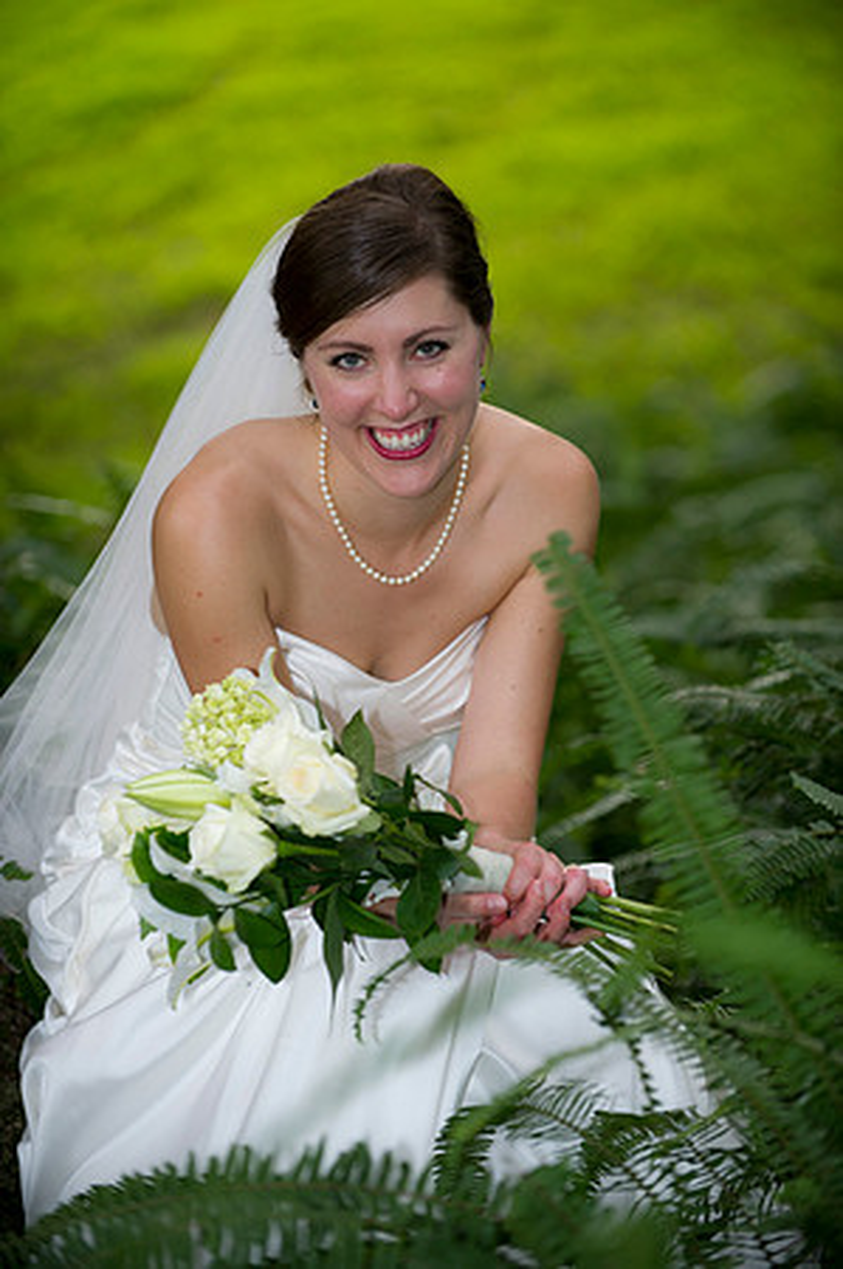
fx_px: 4929
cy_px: 634
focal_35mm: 140
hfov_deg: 9.8
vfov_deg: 14.7
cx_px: 422
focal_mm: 140
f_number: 2.8
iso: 400
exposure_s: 1/200
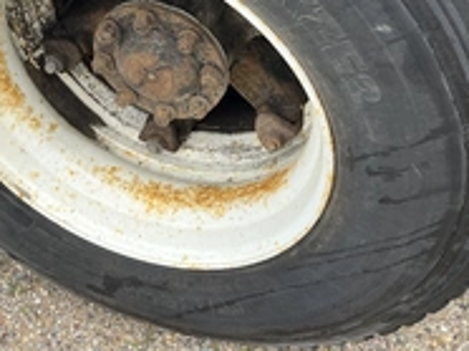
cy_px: 25
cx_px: 240
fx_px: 758
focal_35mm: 56
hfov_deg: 34.4
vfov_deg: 25.1
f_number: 1.6
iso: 50
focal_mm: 5.1
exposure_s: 1/478
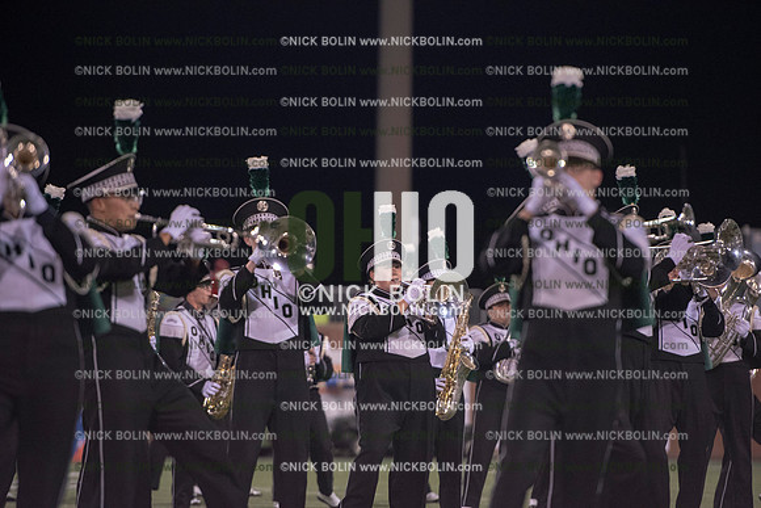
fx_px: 4229
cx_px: 380
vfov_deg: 6.9
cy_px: 254
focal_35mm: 200
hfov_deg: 10.3
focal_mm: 200
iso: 5000
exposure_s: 1/1250
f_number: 3.2
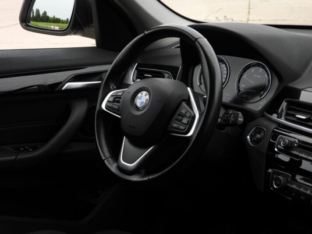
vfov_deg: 22.6
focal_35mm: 65
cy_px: 117
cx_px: 156
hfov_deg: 29.8
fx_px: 586
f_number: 3.5
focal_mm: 11.7
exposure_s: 1/200
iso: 100
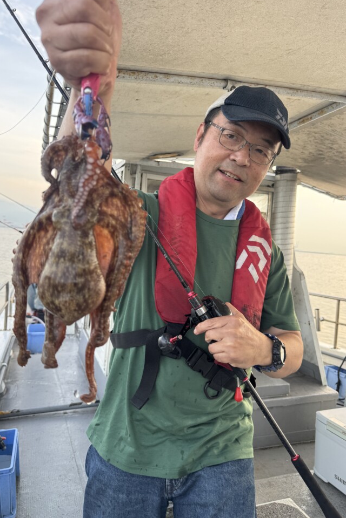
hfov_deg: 49.5
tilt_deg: -4.9
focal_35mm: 26
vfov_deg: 69.4
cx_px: 169
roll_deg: -3.8
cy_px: 254
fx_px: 375
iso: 64
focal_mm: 6.76
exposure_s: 1/194
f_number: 1.78
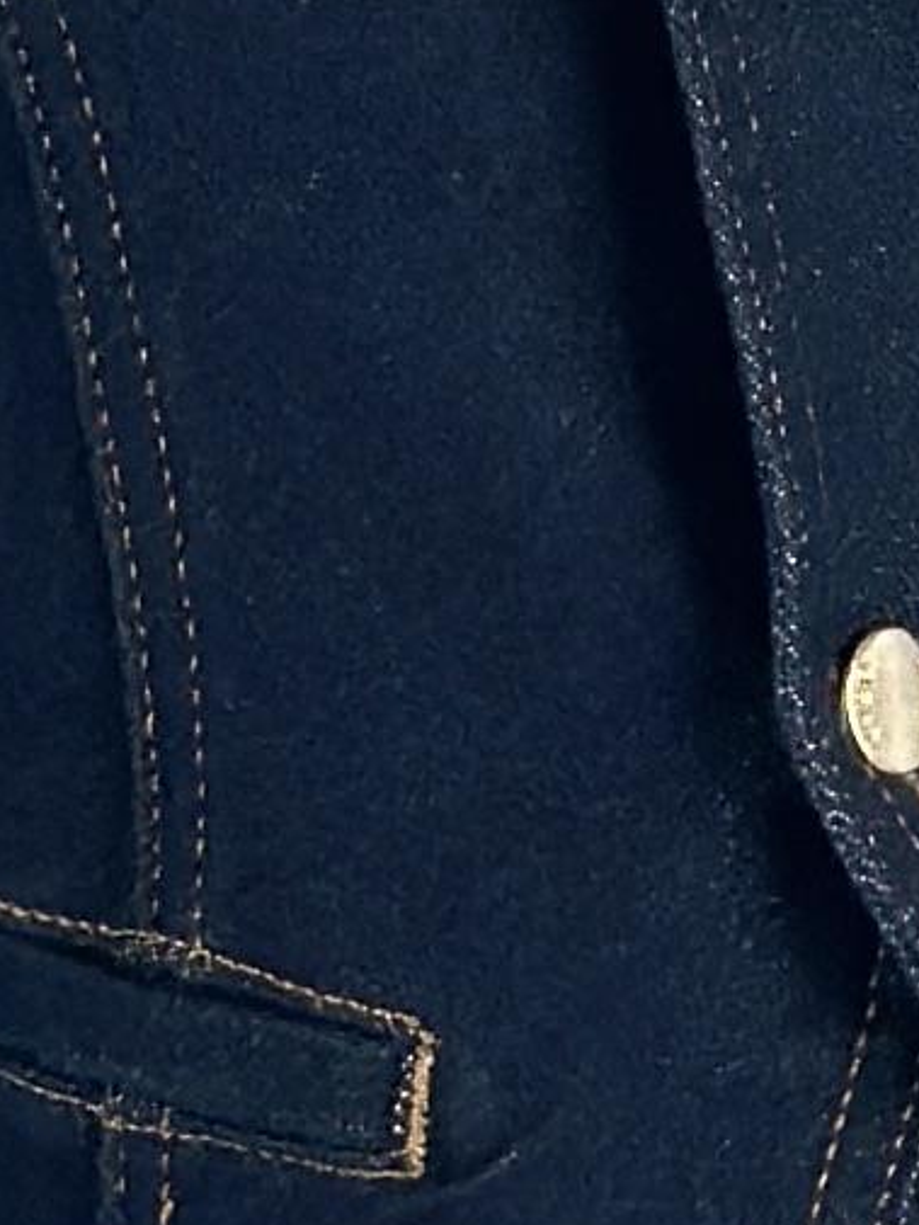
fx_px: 13552
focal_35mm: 383
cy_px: -529
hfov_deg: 3.9
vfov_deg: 5.1
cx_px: 926
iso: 125
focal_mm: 6.86
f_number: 1.78
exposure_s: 1/60
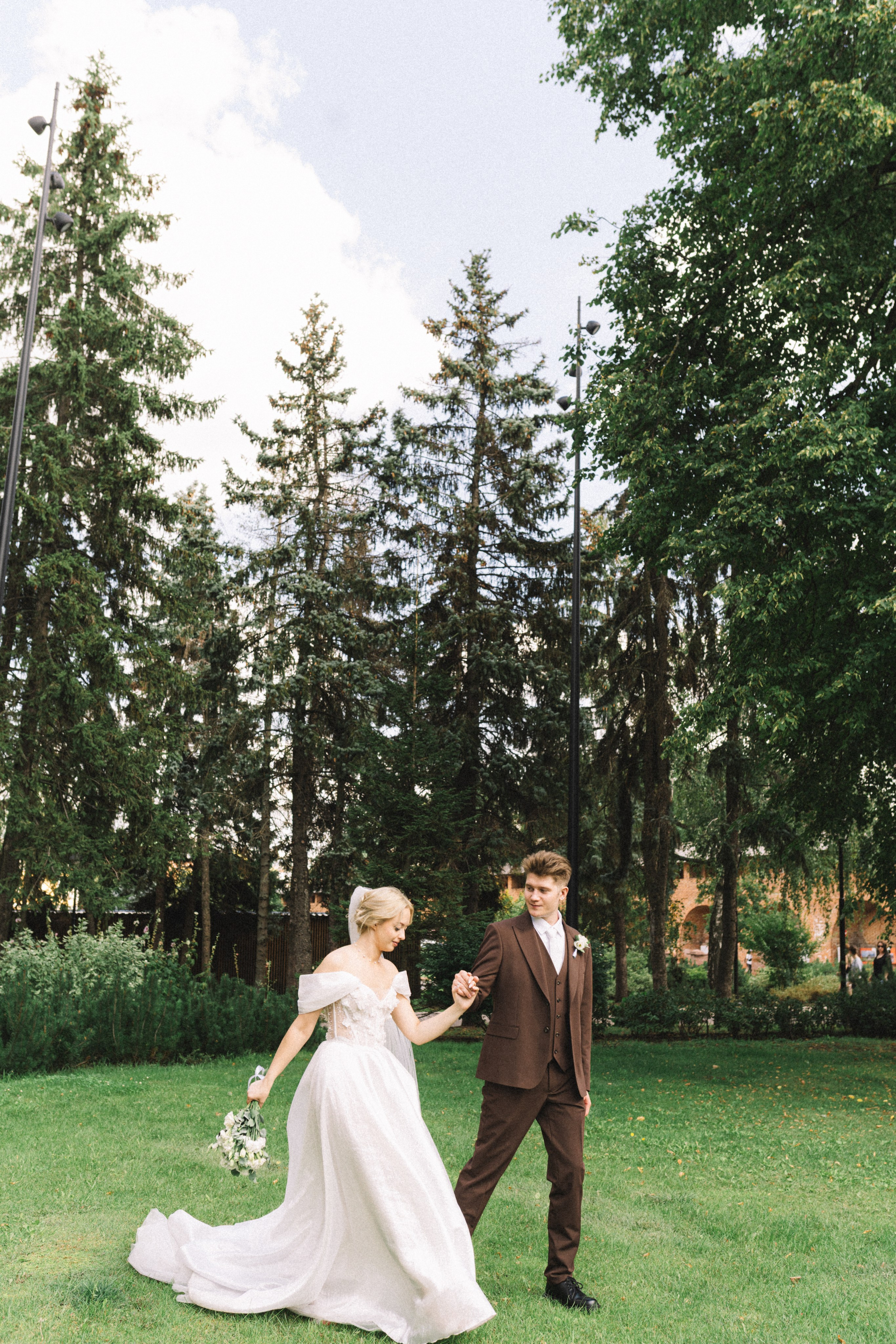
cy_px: 672
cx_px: 448
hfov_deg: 37.9
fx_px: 1307
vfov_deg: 54.4
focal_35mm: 35
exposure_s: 1/400
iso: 320
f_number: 4
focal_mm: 35
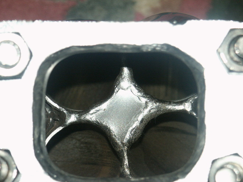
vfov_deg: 6.1
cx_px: 112
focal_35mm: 242
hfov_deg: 8.2
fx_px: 1699
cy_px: 94
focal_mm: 50.69
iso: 200
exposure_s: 1/180
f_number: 4.5
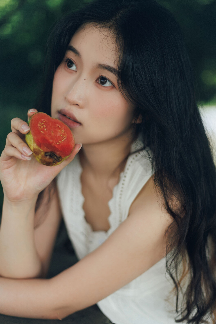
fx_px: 450
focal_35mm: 50
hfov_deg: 27.0
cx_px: 108
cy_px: 162
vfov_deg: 39.6
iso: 320
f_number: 2
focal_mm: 50
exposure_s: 1/320
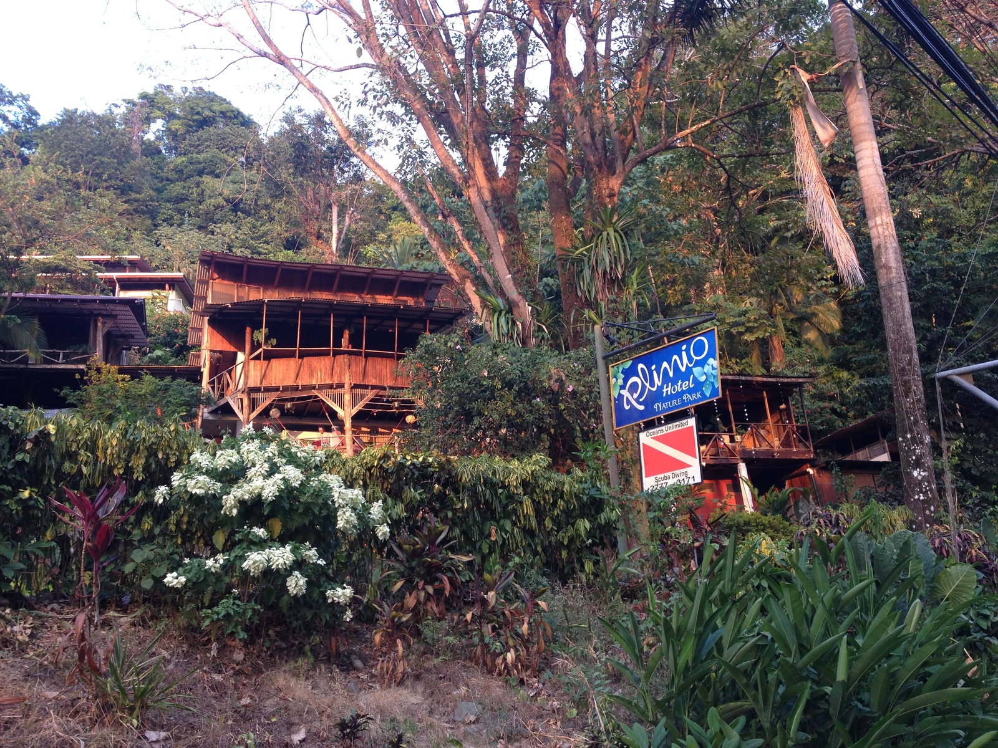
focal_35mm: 35
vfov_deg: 40.7
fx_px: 1009
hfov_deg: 52.6
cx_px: 499
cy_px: 374
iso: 64
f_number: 2.4
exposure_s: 1/60
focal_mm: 4.28
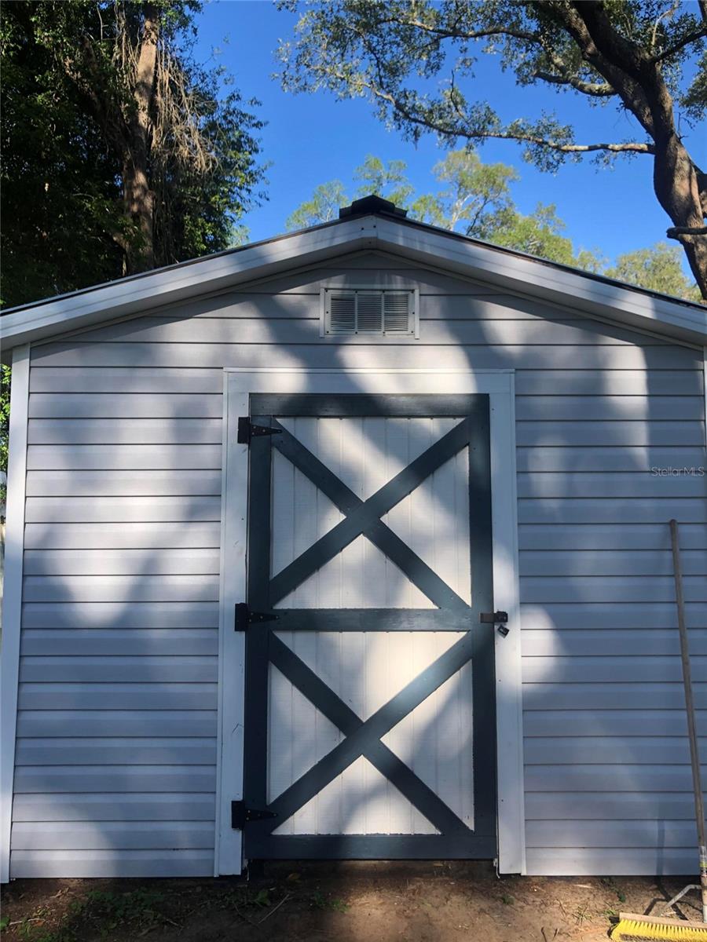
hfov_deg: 49.7
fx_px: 762
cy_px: 471
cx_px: 354
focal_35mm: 28
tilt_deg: +3.4
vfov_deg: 63.4
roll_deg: +0.2
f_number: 1.8
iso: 20
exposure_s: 1/466
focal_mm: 3.99
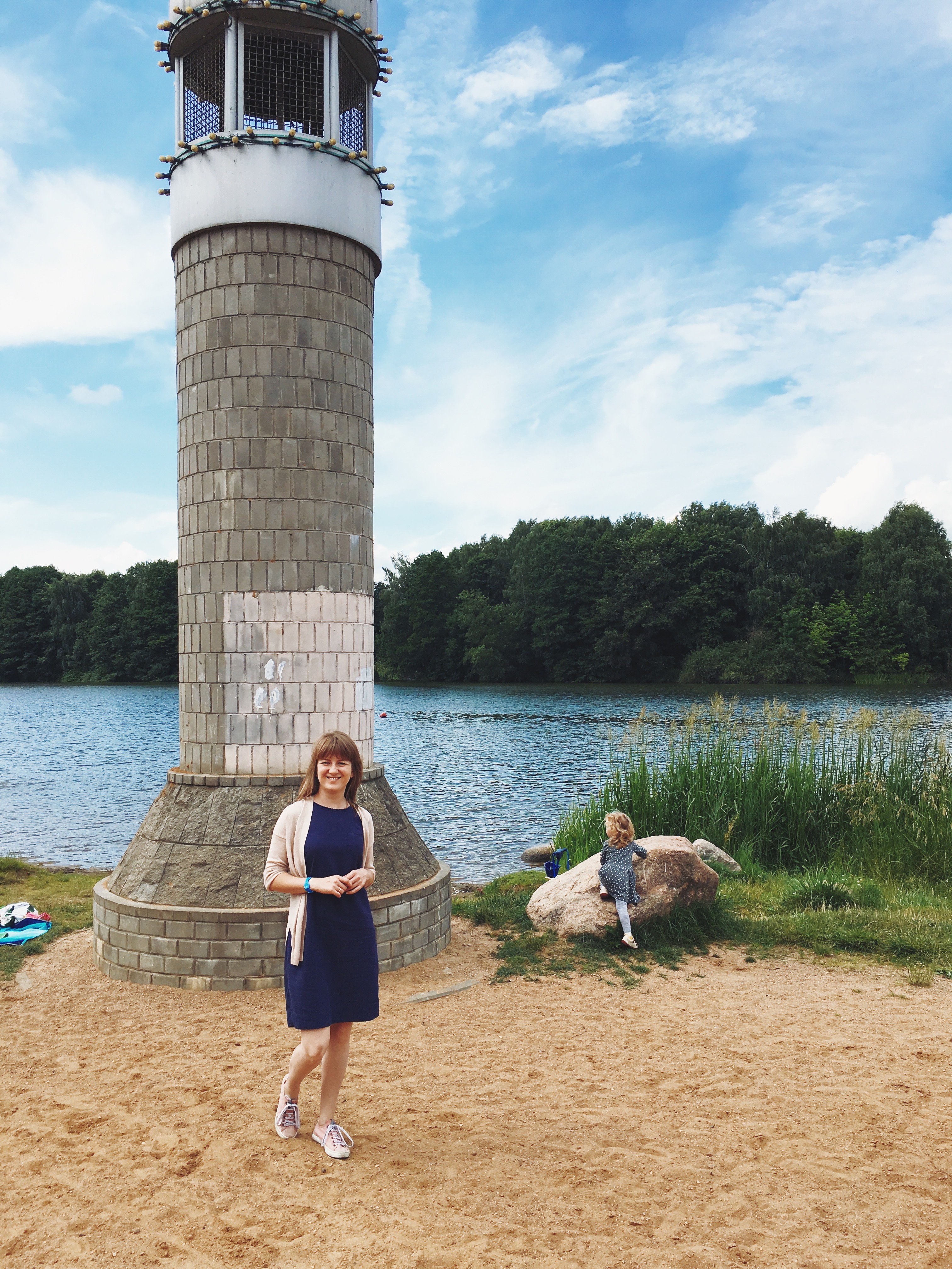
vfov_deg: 61.7
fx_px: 1063
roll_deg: +0.3
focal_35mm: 29
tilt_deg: +3.1
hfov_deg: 48.2
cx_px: 476
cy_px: 634
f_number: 2.2
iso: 25
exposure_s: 1/1709
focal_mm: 4.15
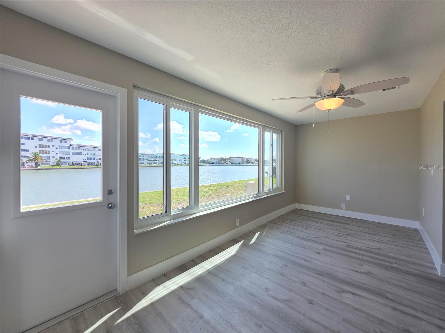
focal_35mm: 13
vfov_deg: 89.9
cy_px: 166
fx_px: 167
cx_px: 222
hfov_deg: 106.2
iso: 40
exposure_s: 1/313
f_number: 1.9
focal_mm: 2.2
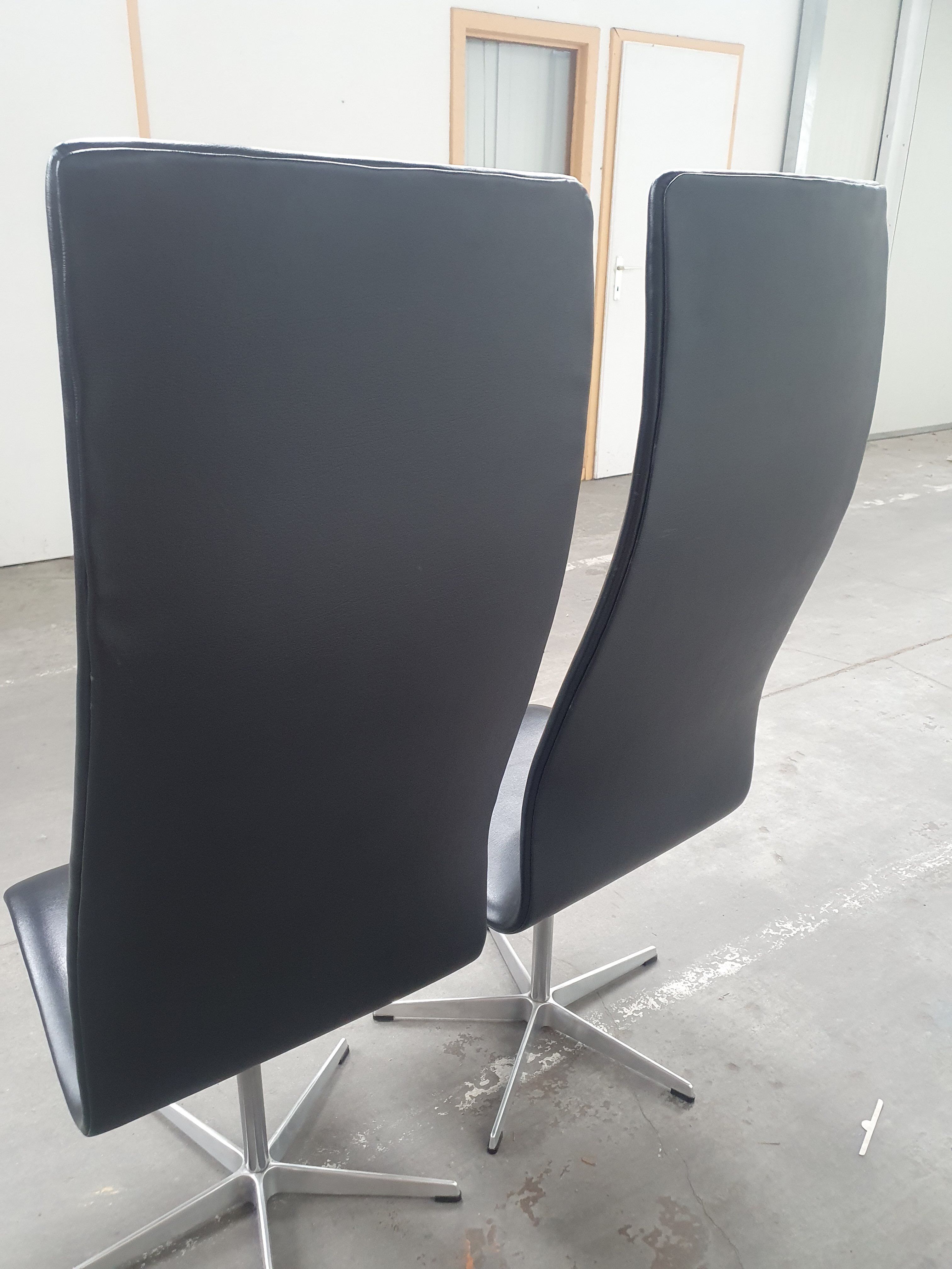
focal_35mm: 26
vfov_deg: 67.3
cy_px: 634
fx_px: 953
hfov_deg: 53.1
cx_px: 476
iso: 400
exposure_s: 1/50
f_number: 1.5
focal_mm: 4.32
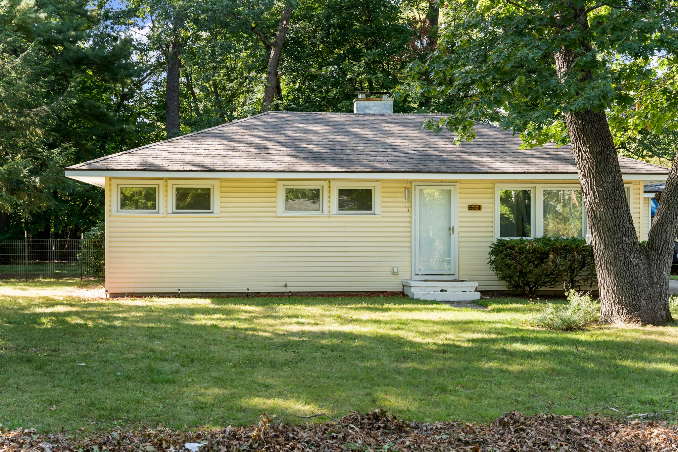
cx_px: 339
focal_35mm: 48
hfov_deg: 40.8
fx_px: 911
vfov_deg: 27.8
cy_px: 226
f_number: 5.6
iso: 250
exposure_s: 1/100
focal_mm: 48.4
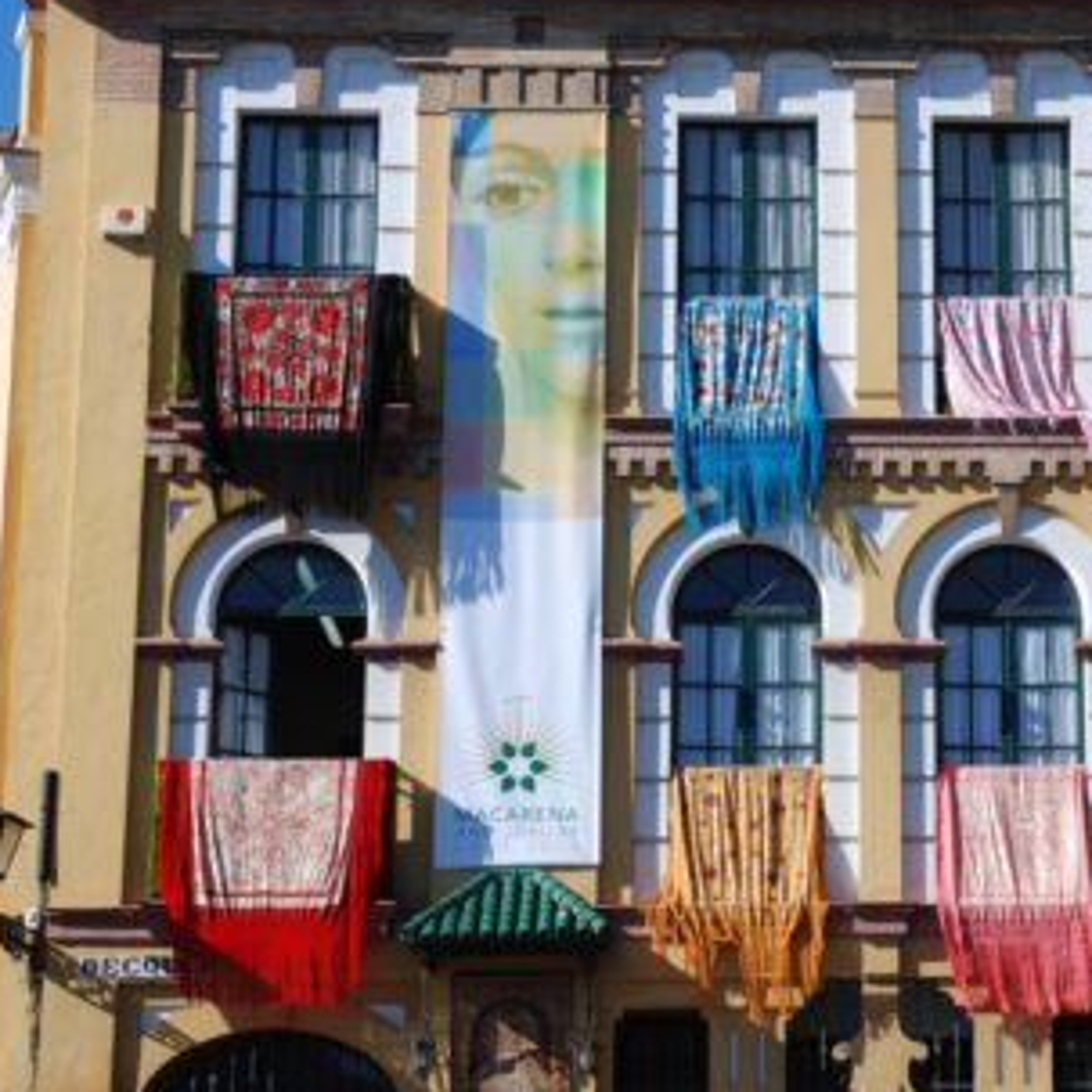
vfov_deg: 21.7
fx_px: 2855
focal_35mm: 80
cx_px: 865
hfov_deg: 21.4
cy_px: 548
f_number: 8
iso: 100
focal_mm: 38
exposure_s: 1/250
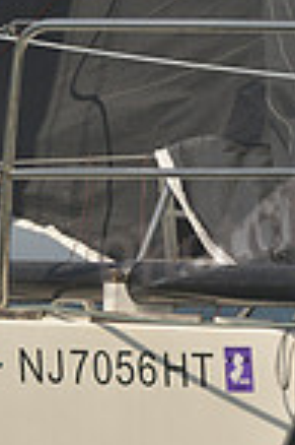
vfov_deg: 2.6
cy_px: 107
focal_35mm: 795
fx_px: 9794
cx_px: -65
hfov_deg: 1.7
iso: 280
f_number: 10
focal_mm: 200
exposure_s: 1/1000
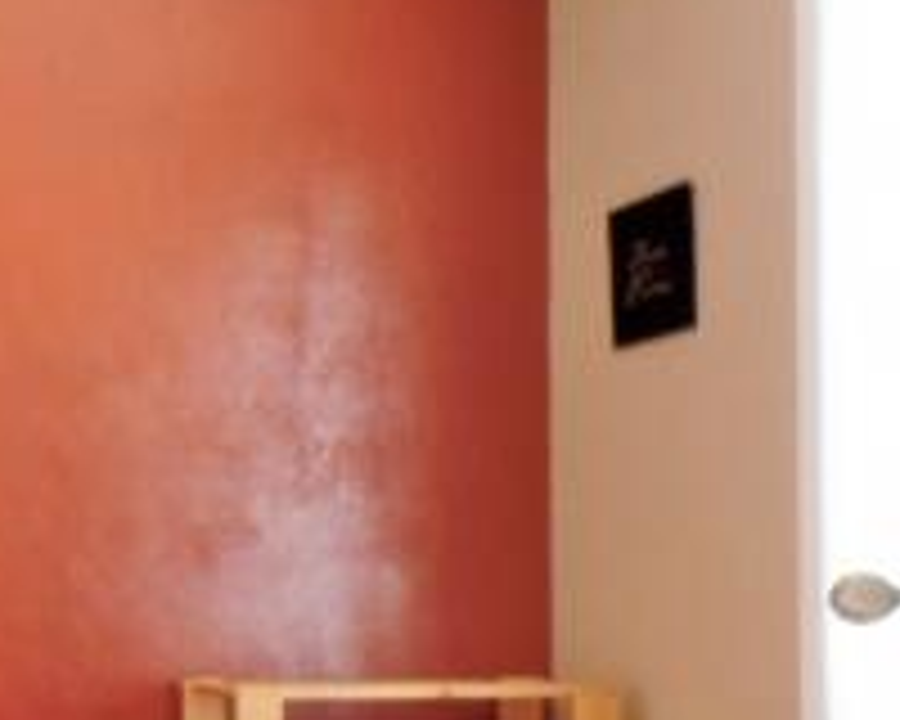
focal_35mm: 72
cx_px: -392
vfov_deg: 21.0
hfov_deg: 22.4
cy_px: 590
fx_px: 1918
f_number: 2.8
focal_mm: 4.1
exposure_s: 1/30
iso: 200
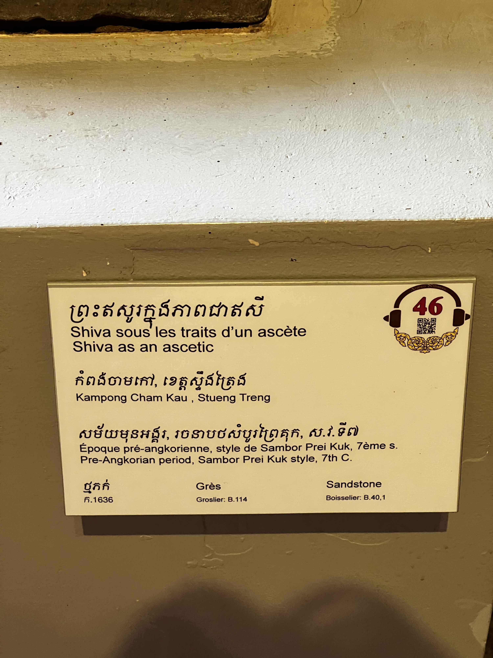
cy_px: 329
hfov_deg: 19.1
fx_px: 1462
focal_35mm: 77
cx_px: 246
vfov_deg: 25.3
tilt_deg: -45.5
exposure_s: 1/60
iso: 500
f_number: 2.8
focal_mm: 9
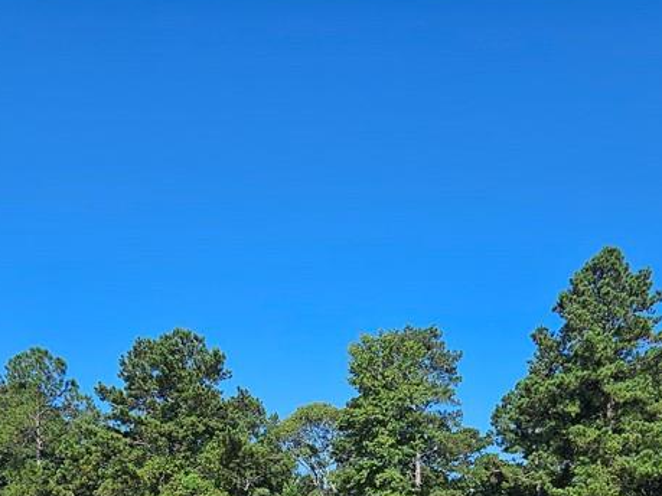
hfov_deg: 61.7
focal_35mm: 29
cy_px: 535
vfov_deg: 40.0
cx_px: 336
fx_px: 554
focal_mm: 2.2
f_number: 2.2
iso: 50
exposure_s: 1/1957
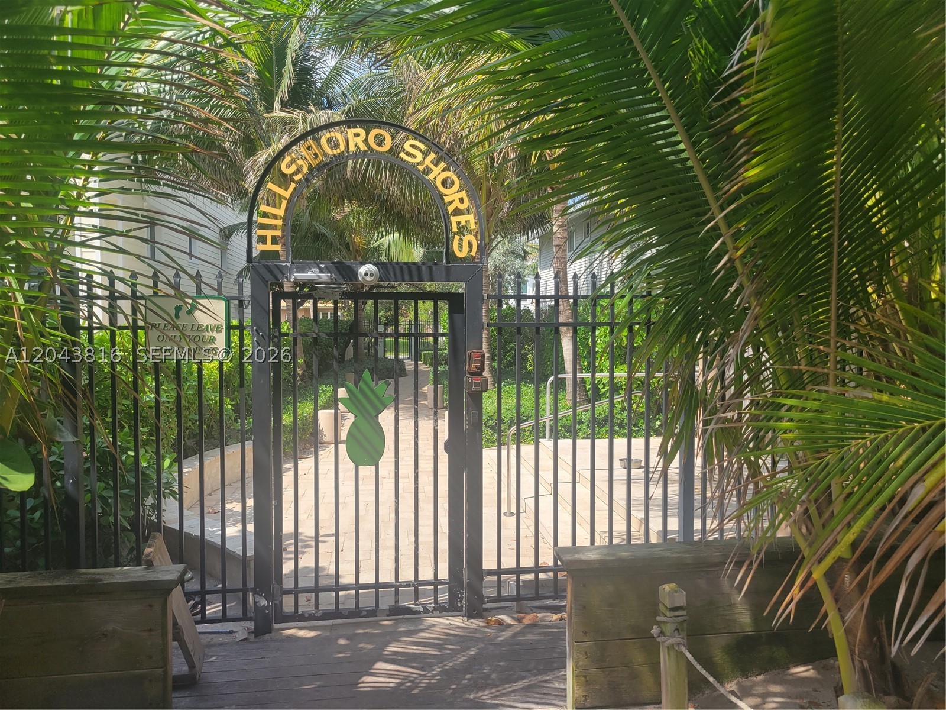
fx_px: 711
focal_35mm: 26
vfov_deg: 53.1
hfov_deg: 67.3
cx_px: 473
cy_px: 355
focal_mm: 5.4
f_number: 1.8
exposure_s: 1/1391
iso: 40
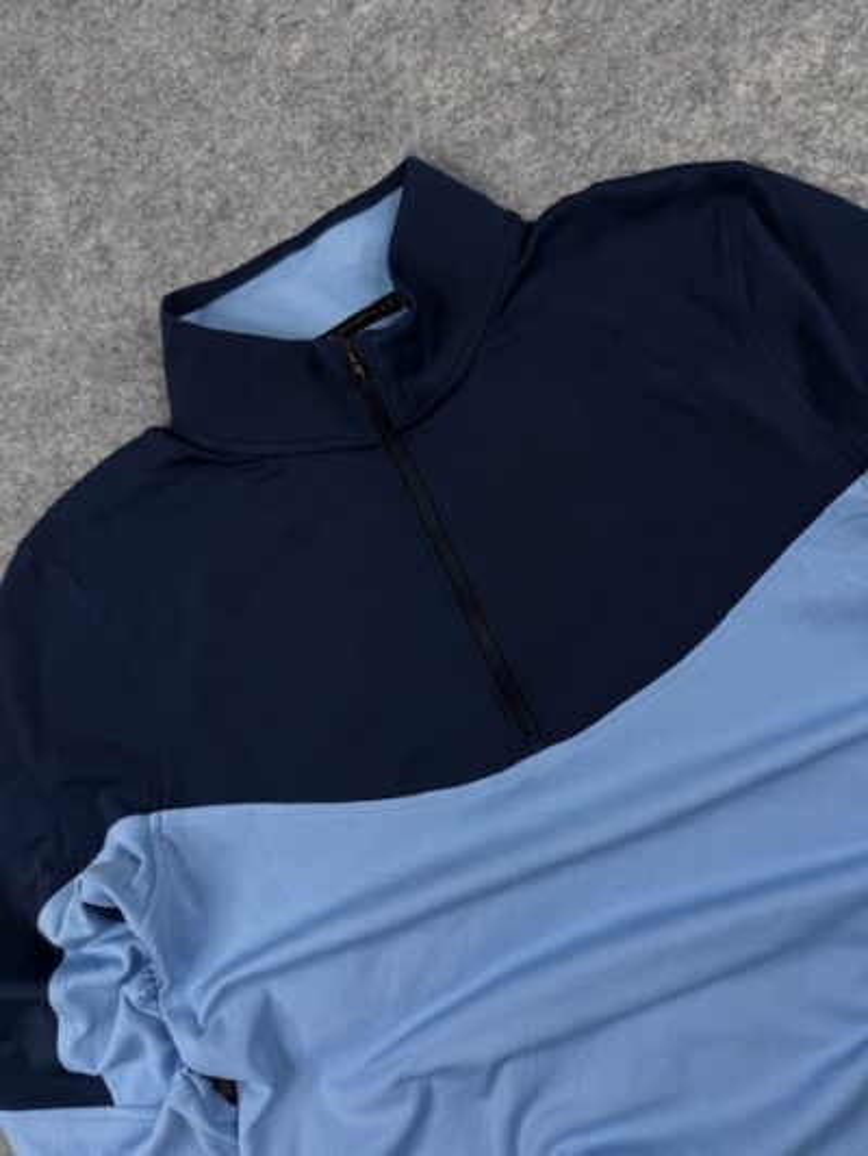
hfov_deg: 56.8
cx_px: 434
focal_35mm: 24
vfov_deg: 71.6
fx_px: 802
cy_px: 578
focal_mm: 6.76
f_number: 1.78
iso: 64
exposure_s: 1/206
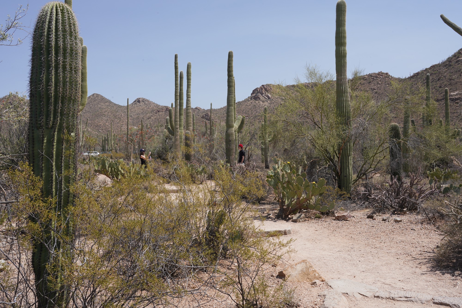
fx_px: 449
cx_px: 231
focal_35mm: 35
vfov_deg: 37.9
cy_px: 154
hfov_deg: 54.4
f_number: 20
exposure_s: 1/80
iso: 100
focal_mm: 35
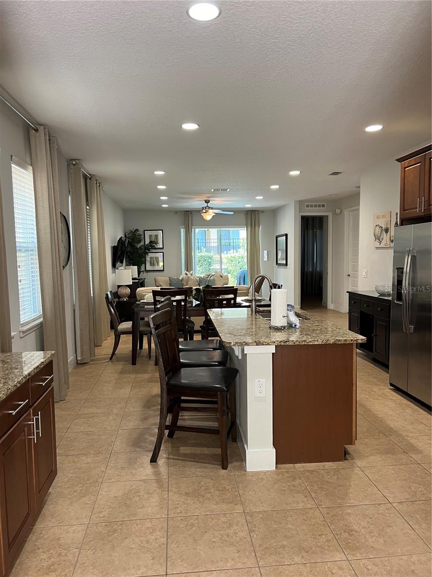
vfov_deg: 67.3
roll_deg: +0.9
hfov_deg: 53.1
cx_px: 216
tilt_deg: -4.8
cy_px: 288
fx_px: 433
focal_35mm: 26
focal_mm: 5.7
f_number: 1.5
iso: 125
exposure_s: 1/60
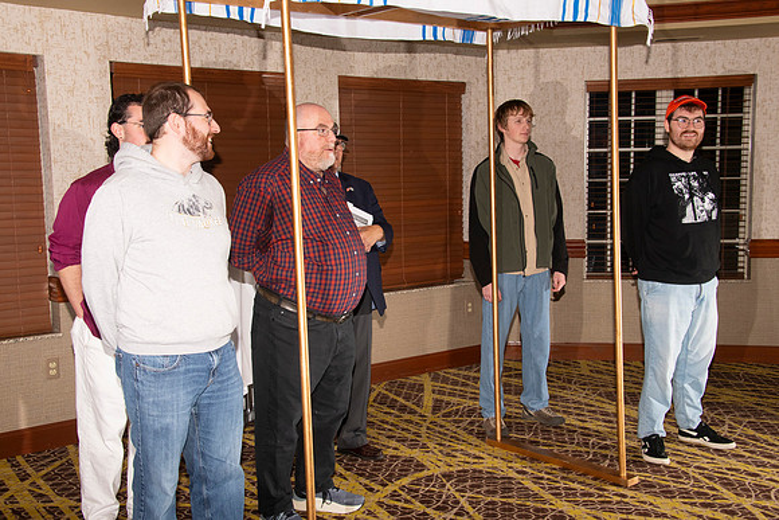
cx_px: 390
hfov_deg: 43.6
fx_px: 974
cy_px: 260
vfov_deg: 29.9
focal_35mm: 45
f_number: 11
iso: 1250
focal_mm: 45
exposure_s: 1/160
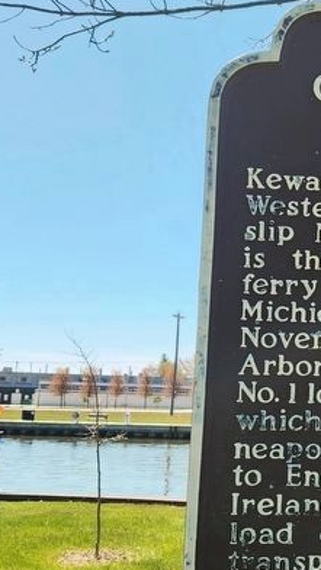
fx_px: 772
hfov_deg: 21.3
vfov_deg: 40.4
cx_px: 418
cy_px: 336
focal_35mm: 51
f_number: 1.8
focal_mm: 5.4
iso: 20
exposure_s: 1/832
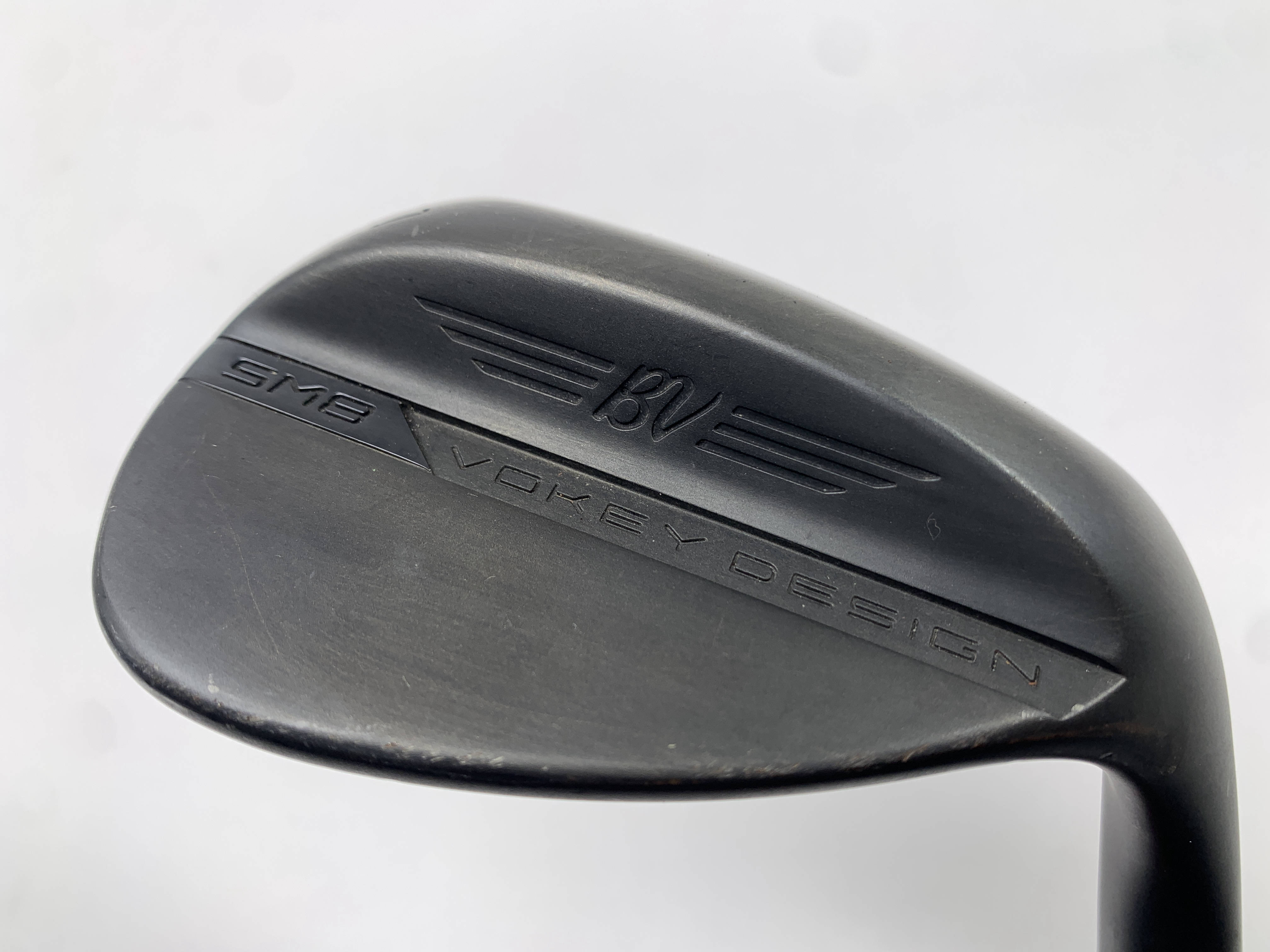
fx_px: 954
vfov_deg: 53.1
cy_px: 476
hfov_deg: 67.3
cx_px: 635
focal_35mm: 26
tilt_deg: -59.6
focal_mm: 4.25
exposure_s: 1/128
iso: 25
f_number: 1.8
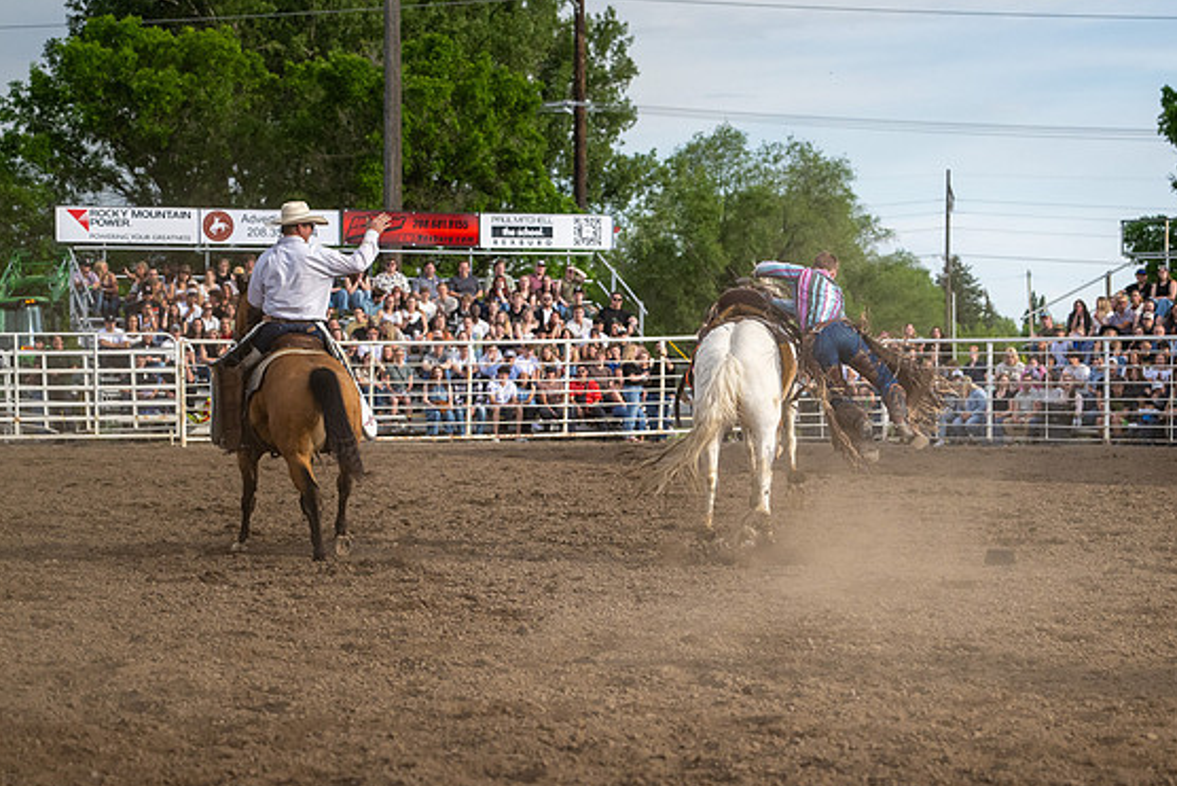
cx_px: 858
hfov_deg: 18.3
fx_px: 3630
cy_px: 500
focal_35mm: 111
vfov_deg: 12.3
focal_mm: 70
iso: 1000
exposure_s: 1/8000
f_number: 3.5
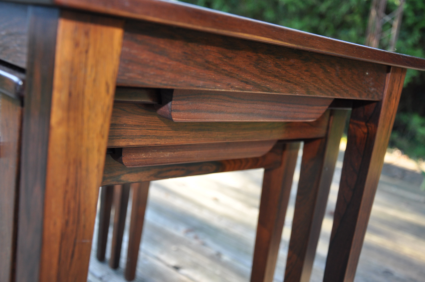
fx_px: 460
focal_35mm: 39
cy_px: 141
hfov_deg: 49.6
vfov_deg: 34.1
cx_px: 212
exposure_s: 1/90
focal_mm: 26
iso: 500
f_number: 4
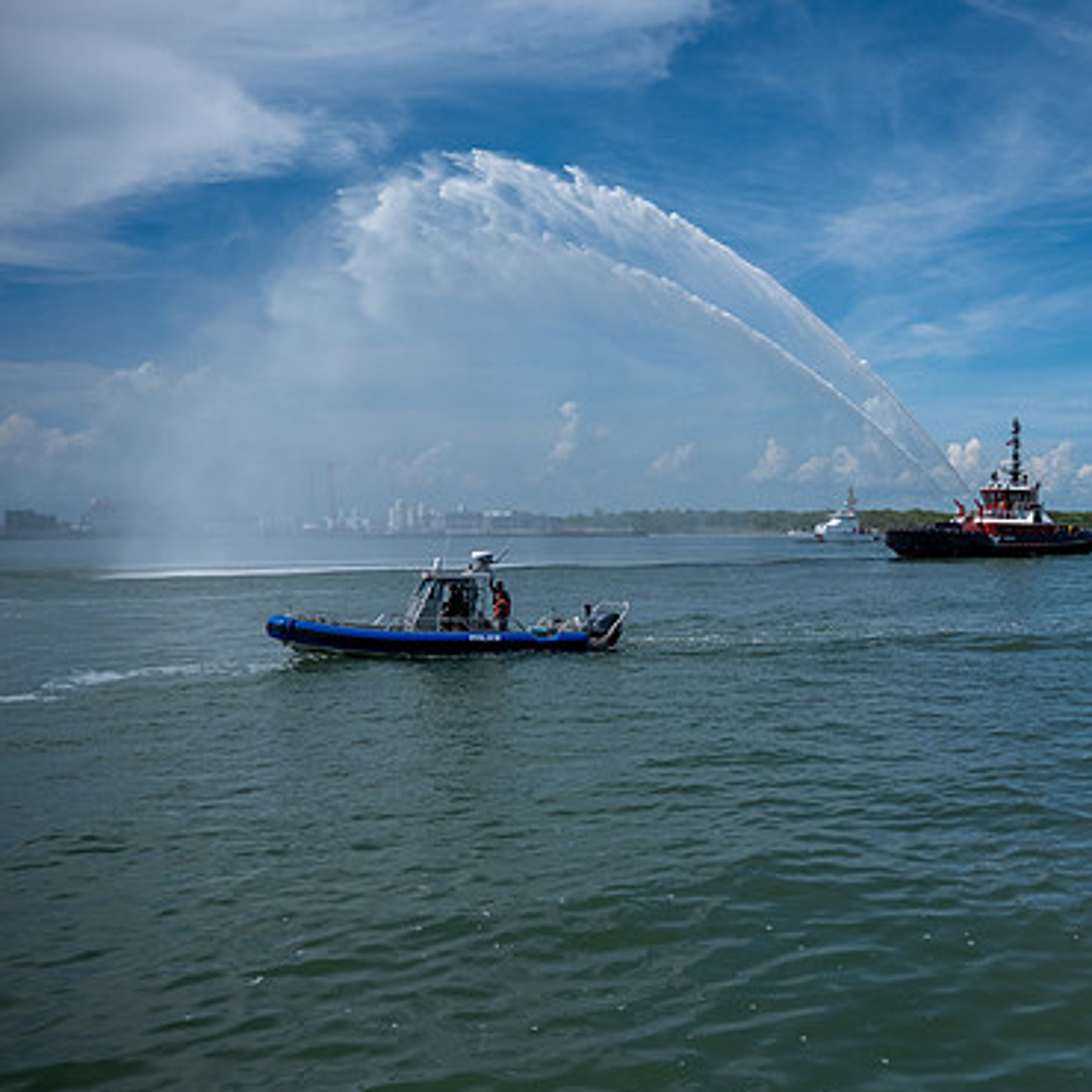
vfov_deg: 51.1
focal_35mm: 32
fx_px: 1142
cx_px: 782
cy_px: 568
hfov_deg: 49.6
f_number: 4
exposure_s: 1/3800
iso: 160
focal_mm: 16
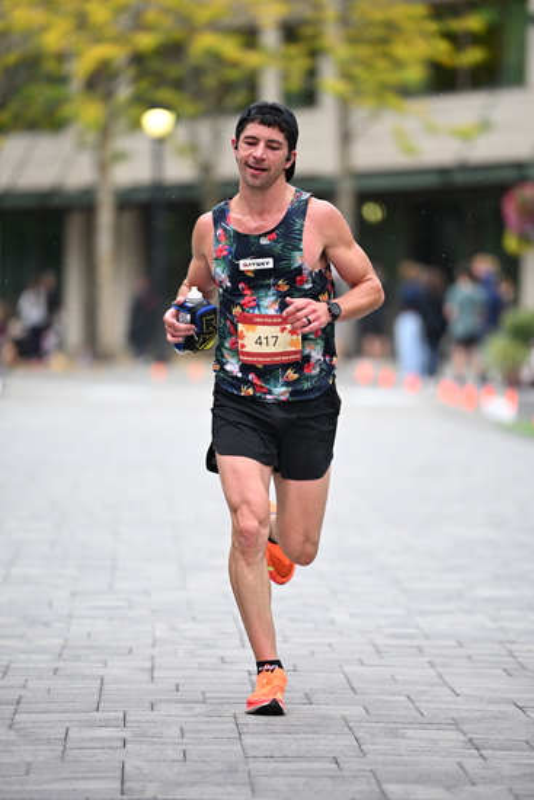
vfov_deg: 10.3
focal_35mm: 200
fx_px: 4447
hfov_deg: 6.9
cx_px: 267
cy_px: 400
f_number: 2.8
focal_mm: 200
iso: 1250
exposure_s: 1/1250
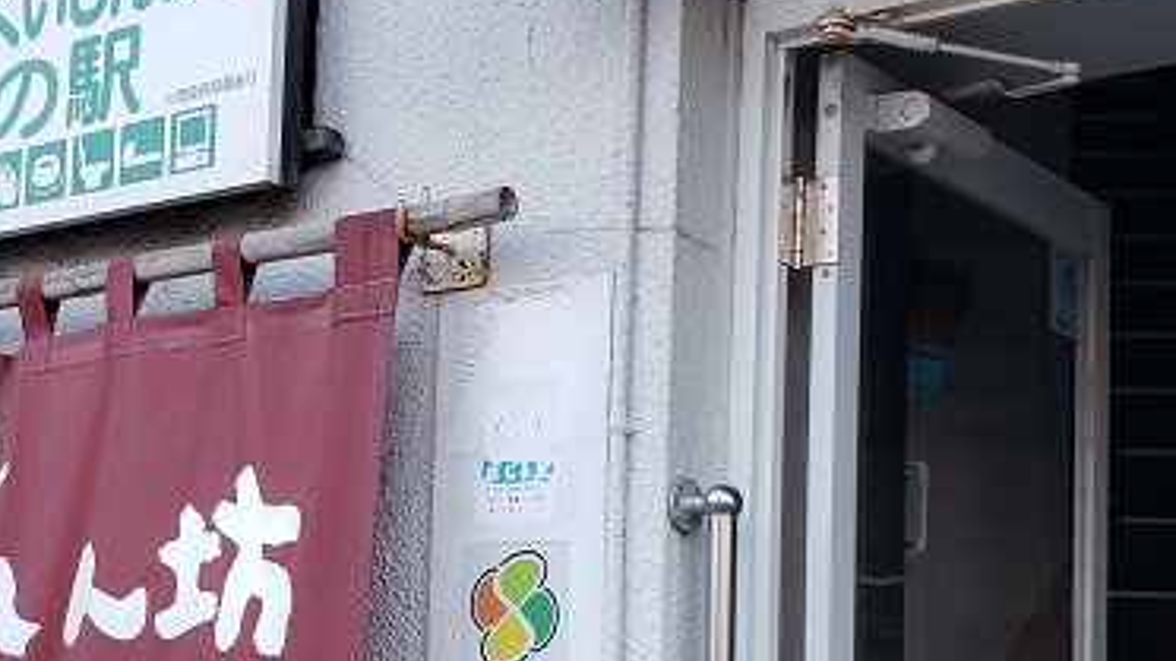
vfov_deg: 19.2
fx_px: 1933
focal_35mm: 62
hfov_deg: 33.5
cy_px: 517
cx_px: 371
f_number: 2.4
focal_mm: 4.3
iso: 64
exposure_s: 1/50
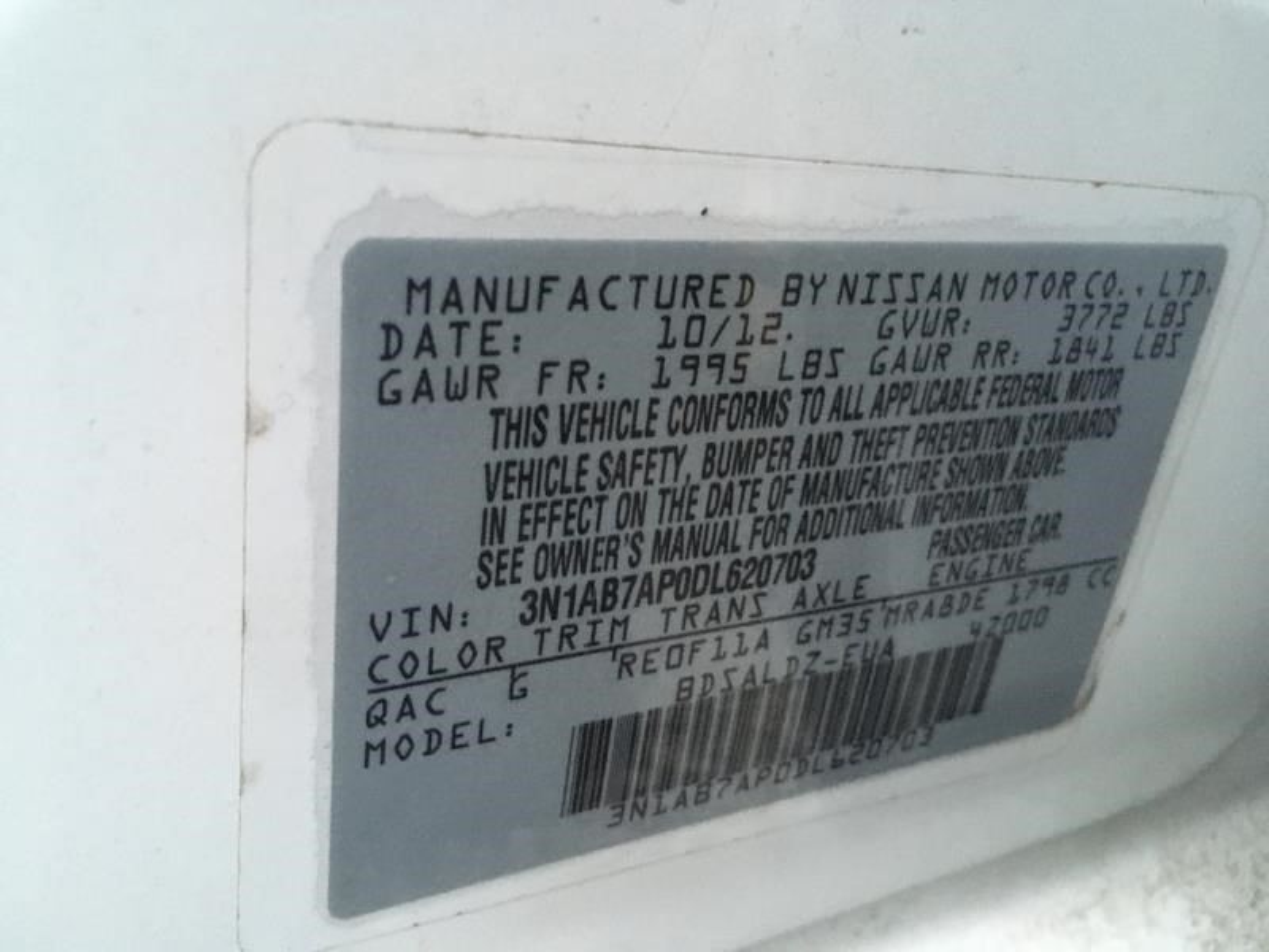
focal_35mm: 29
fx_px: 1063
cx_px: 634
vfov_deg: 48.2
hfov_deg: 61.7
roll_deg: -11.5
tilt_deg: -30.0
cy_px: 476
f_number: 2.2
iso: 320
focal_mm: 4.15
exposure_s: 1/15
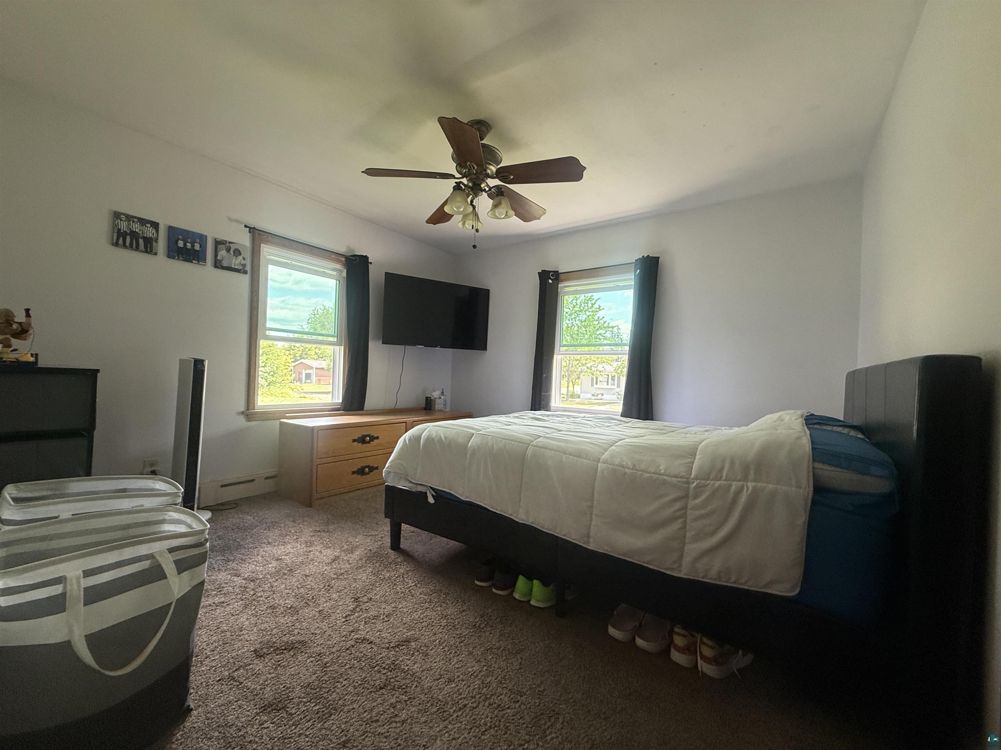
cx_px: 500
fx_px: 405
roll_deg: -1.9
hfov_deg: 102.1
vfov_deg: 85.7
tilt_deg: -0.6
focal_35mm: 14
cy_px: 375
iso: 200
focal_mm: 2.22
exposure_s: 1/99
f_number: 2.2
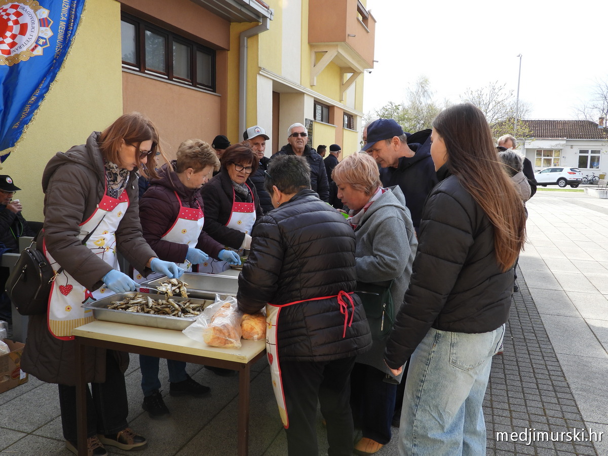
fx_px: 527
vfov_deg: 46.8
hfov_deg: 60.0
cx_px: 304
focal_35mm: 30
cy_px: 228
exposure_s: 1/500
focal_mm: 5.4
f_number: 3.2
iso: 100
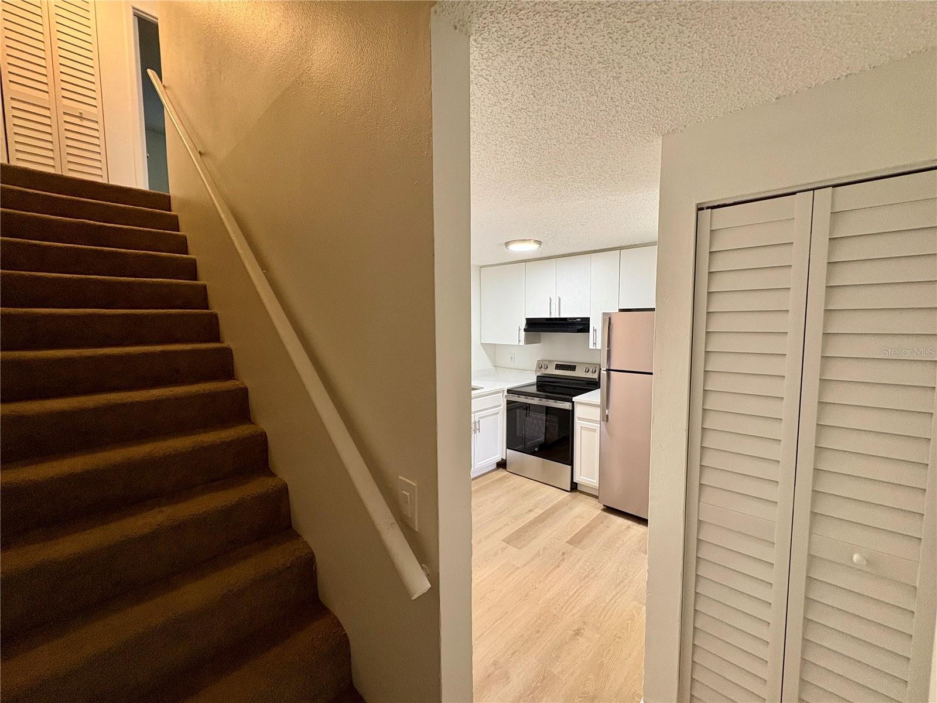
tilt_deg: -4.4
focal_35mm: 14
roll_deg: +1.6
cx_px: 468
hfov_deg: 102.1
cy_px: 352
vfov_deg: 85.7
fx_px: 379
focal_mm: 2.22
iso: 200
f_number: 2.2
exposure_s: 1/60
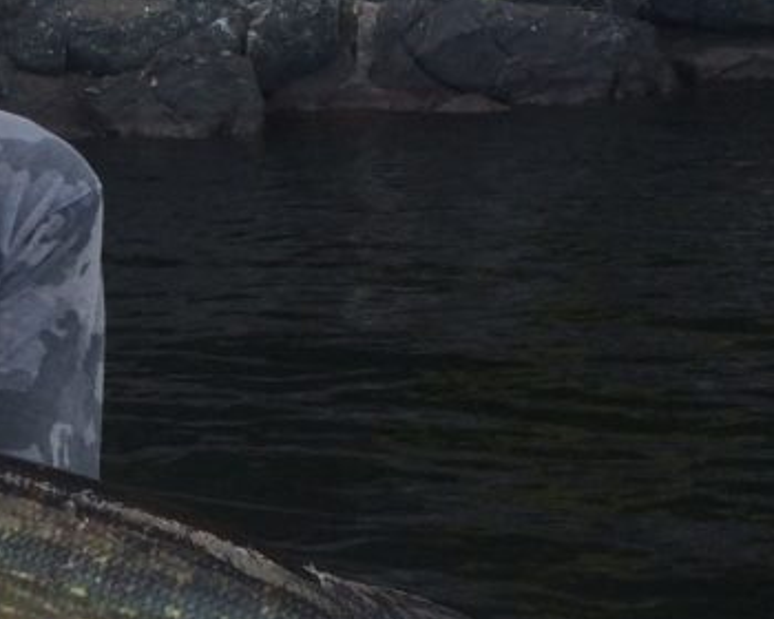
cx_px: -155
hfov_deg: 18.7
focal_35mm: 97
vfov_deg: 15.7
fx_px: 2222
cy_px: 531
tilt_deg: -14.1
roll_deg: +3.8
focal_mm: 4.15
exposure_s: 1/466
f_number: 2.2
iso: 32
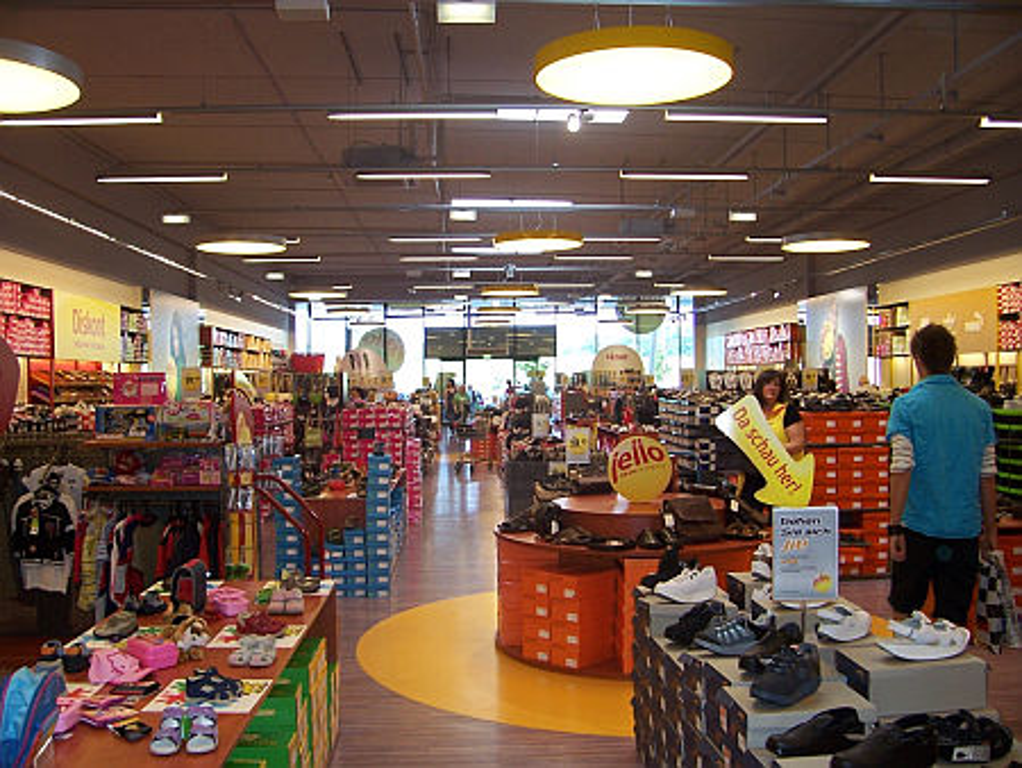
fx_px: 1004
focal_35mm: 34
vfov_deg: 41.8
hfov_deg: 53.9
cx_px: 511
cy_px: 384
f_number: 2.7
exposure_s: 1/60
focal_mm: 5.6
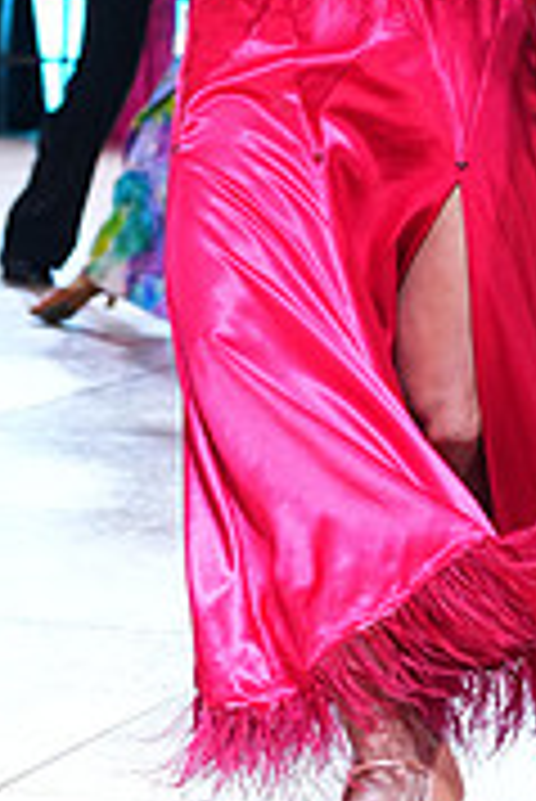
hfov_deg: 6.0
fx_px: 5082
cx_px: 493
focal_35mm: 228
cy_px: -202
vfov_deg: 8.9
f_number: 4
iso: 2000
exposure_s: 1/400
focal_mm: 70
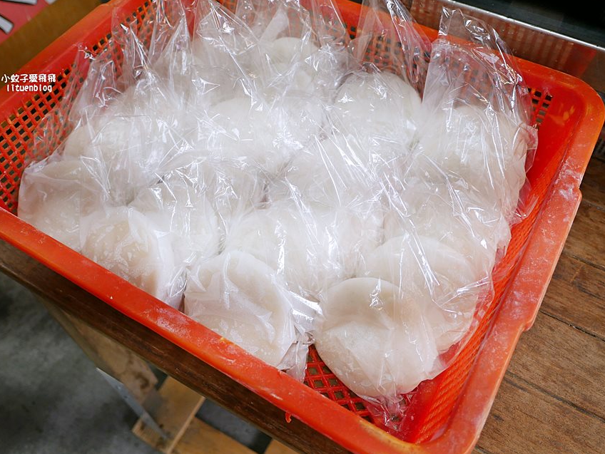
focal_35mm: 33
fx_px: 577
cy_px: 195
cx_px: 302
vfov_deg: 42.9
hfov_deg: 55.3
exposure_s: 1/400
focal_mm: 14
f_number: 2.5
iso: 200
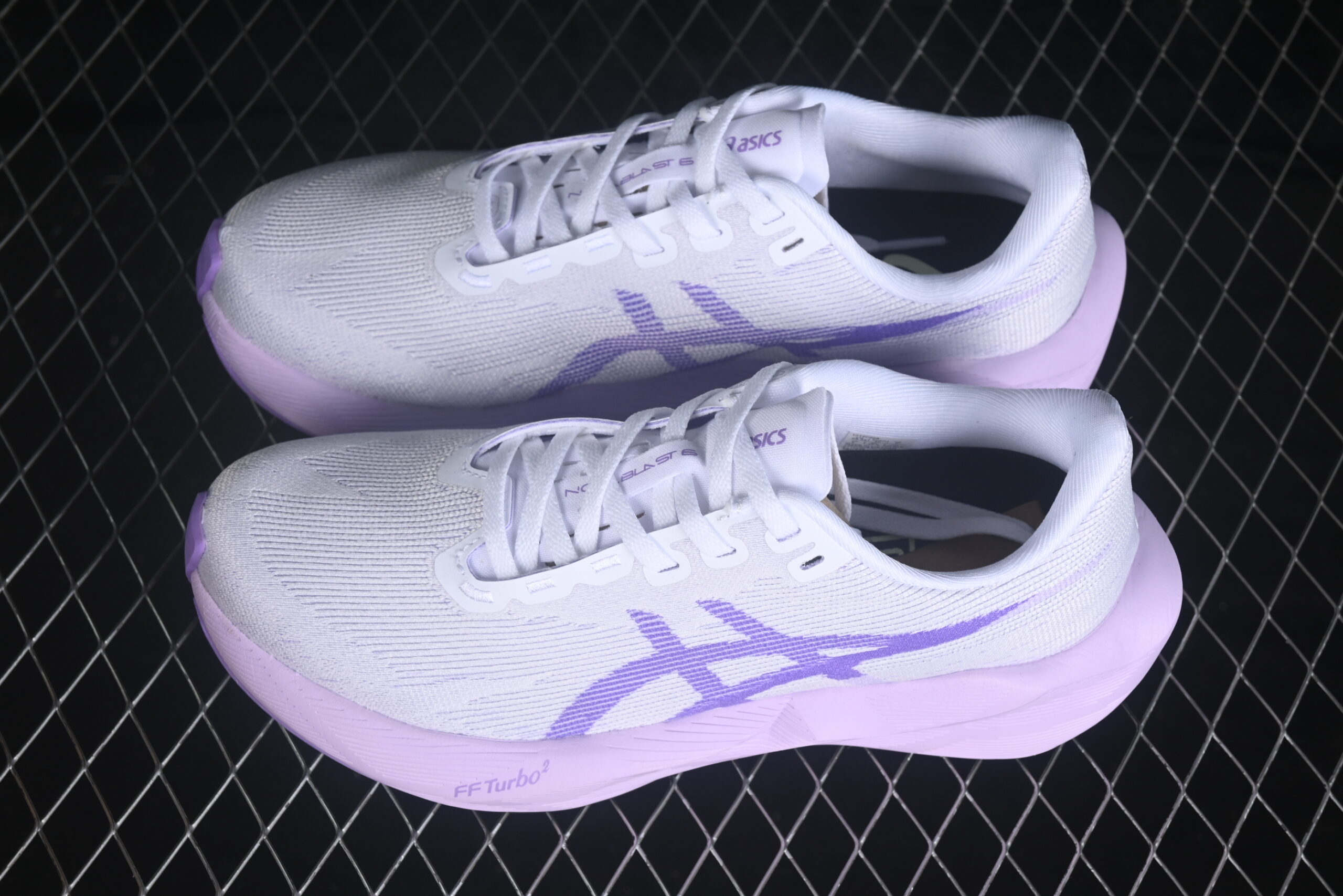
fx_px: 2798
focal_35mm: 75
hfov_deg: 27.0
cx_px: 672
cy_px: 448
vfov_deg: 18.2
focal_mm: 50
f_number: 7.1
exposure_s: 1/80
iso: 160
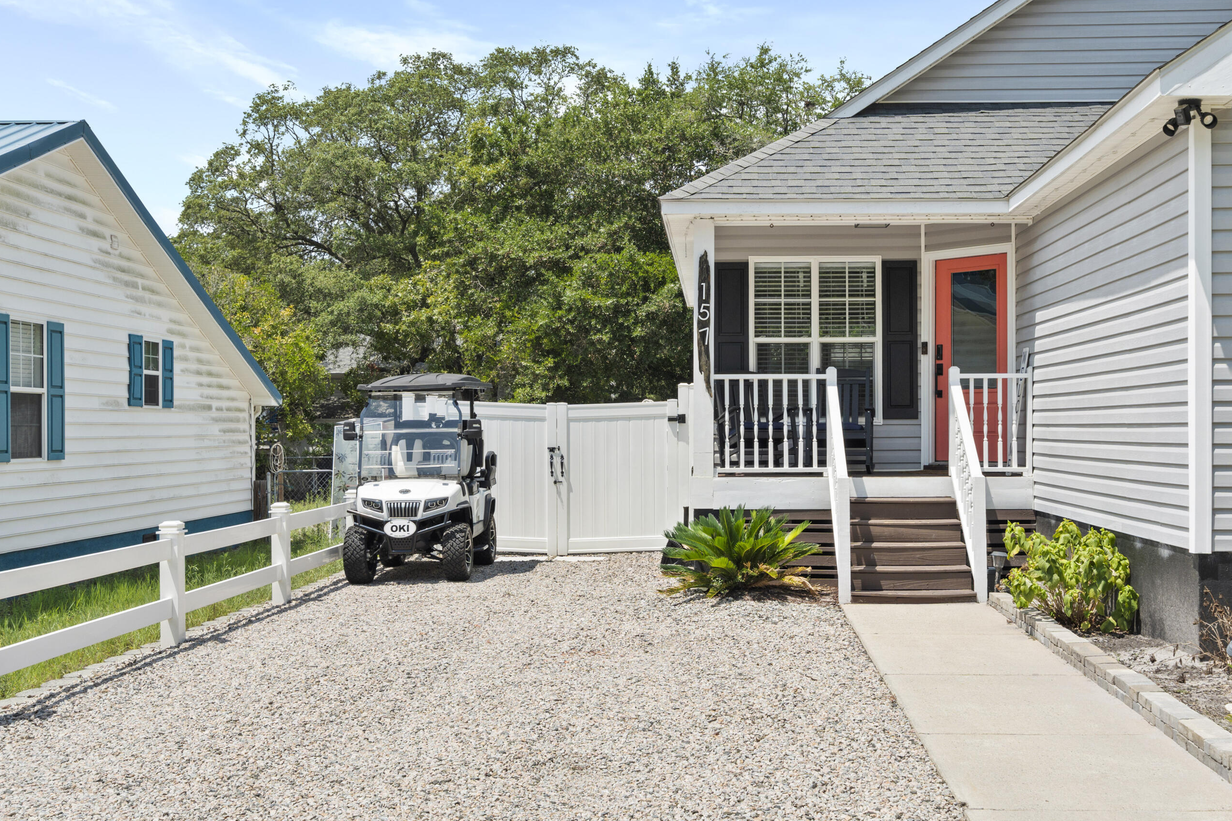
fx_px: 1403
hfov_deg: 47.3
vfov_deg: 32.6
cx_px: 696
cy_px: 431
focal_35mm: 41
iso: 100
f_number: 8
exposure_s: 1/500
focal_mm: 35
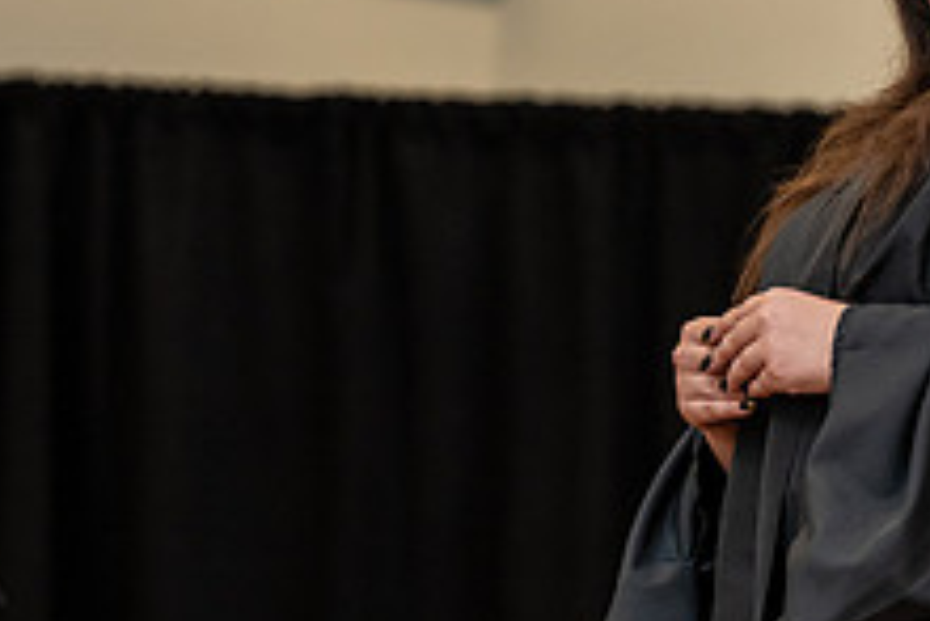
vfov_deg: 5.5
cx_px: 955
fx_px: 6411
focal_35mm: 248
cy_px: 281
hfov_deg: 8.2
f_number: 3.5
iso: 1600
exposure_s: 1/200
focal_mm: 94
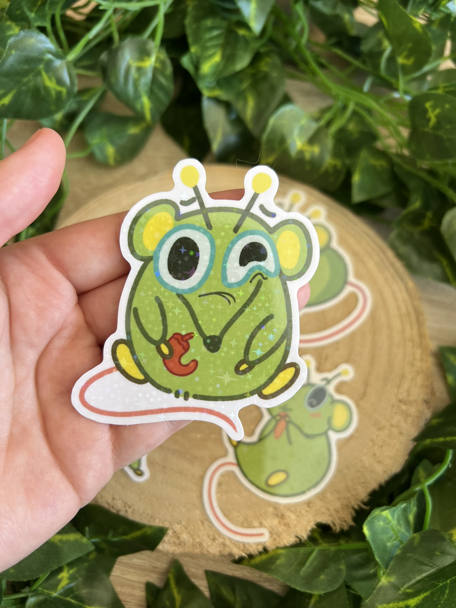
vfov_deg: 67.3
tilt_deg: -71.7
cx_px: 228
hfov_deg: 53.1
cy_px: 304
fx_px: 457
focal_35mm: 26
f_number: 1.5
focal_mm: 5.7
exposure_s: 1/121
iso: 64
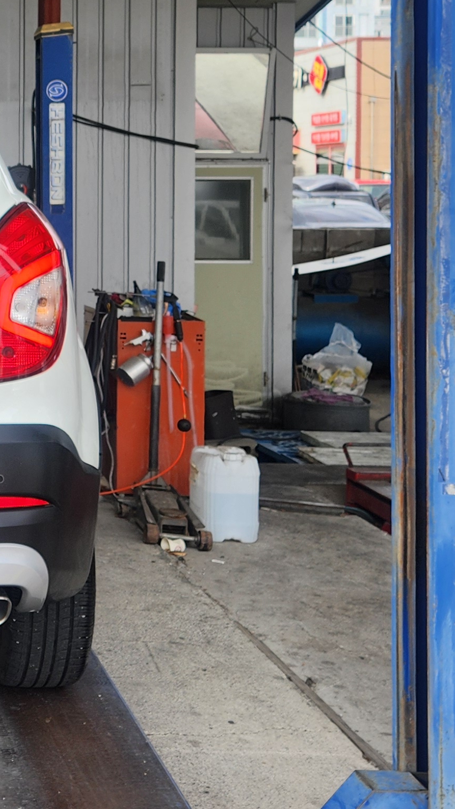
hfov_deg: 16.7
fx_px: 1395
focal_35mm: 65
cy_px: 203
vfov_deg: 31.8
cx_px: -247
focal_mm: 5.4
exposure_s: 1/236
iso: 20
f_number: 1.8
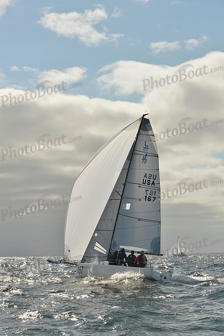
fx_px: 653
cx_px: 112
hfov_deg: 19.5
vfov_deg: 28.8
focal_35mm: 70
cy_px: 168
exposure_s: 1/1600
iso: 400
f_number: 11
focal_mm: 70
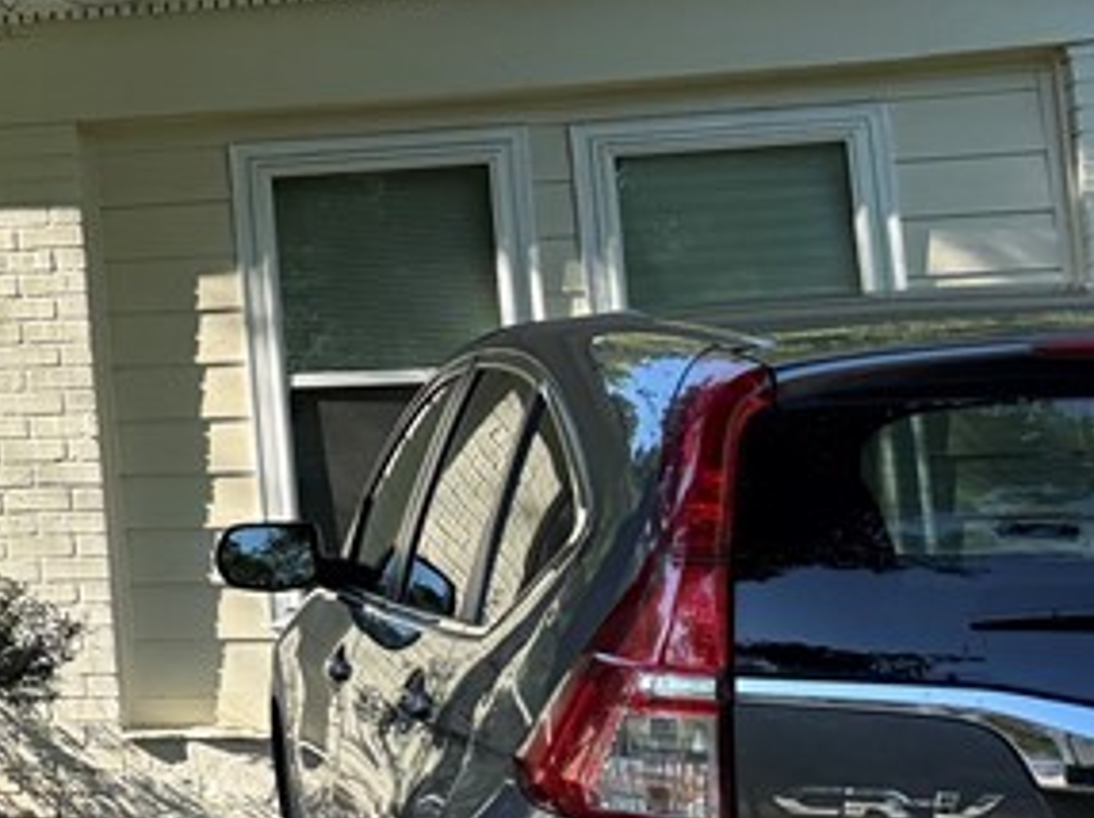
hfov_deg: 18.6
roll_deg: +1.7
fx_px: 2716
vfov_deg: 17.0
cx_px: -784
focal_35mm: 86
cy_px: 172
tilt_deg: +8.5
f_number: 1.78
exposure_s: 1/1855
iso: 100
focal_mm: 6.76
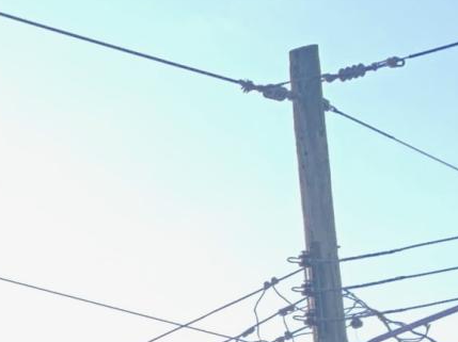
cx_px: -1010
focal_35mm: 182
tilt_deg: +10.9
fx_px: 2406
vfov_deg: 7.7
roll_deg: +0.3
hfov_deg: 8.6
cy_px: 731
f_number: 1.8
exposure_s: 1/144
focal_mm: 4.25
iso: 25
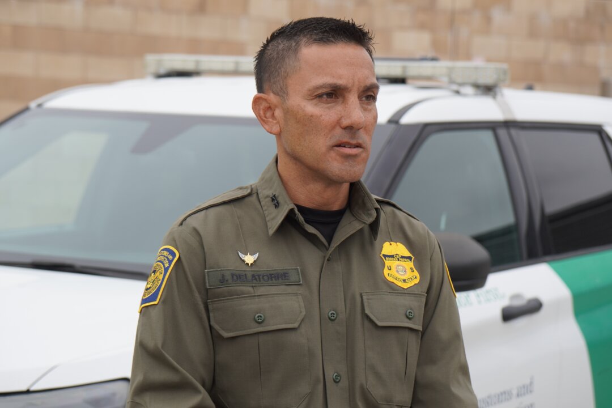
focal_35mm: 105
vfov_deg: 13.0
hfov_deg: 19.5
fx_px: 1785
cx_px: 306
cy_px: 204
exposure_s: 1/400
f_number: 4.5
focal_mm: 70
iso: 100
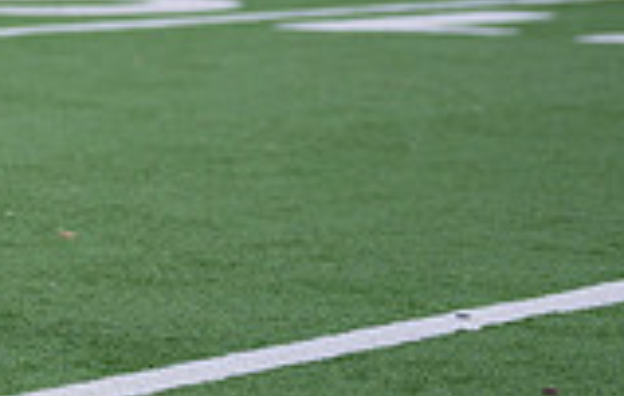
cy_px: -295
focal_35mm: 275
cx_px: -350
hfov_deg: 7.5
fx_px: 4698
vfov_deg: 4.8
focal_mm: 70
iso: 100
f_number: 2.8
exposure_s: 1/640
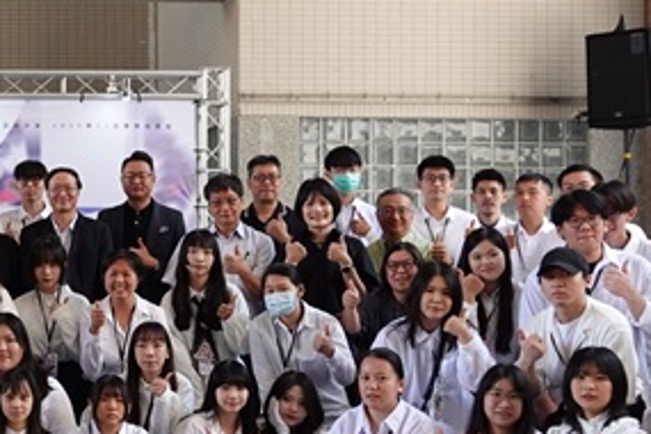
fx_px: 1248
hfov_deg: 27.3
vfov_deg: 19.7
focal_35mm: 69
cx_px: -27
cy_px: 244
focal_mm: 7.88
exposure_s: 1/125
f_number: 2.2
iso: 125
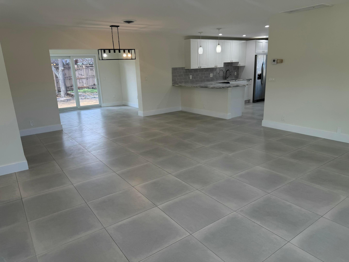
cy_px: 131
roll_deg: +2.6
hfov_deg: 71.6
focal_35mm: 24
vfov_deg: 56.8
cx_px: 174
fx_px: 242
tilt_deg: -14.6
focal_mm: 6.76
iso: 80
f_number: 1.78
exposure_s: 1/170
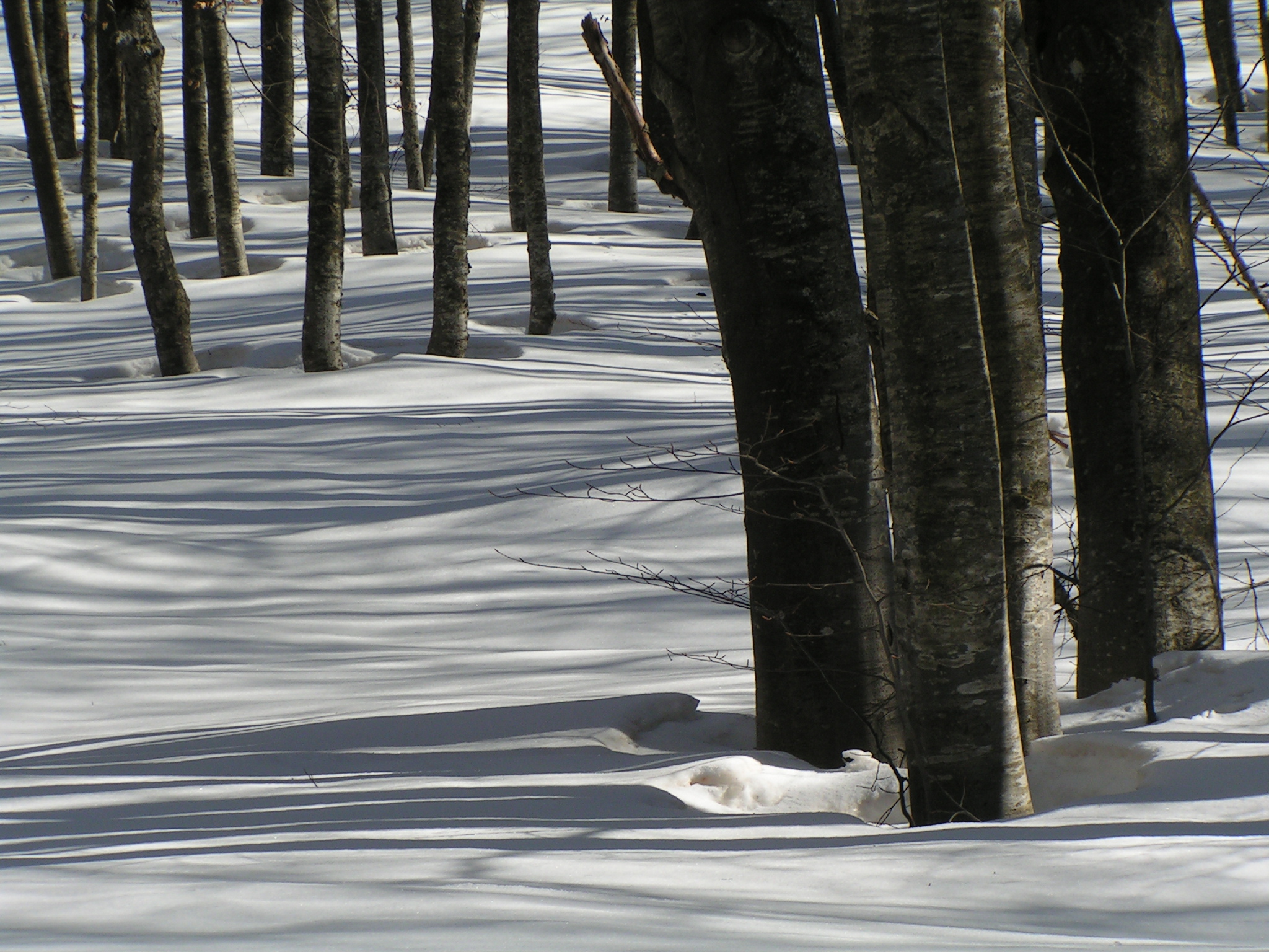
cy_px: 476
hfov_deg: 13.2
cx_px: 634
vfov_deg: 9.9
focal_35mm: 150
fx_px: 5499
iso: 50
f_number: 6.3
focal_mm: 22.9
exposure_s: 1/400
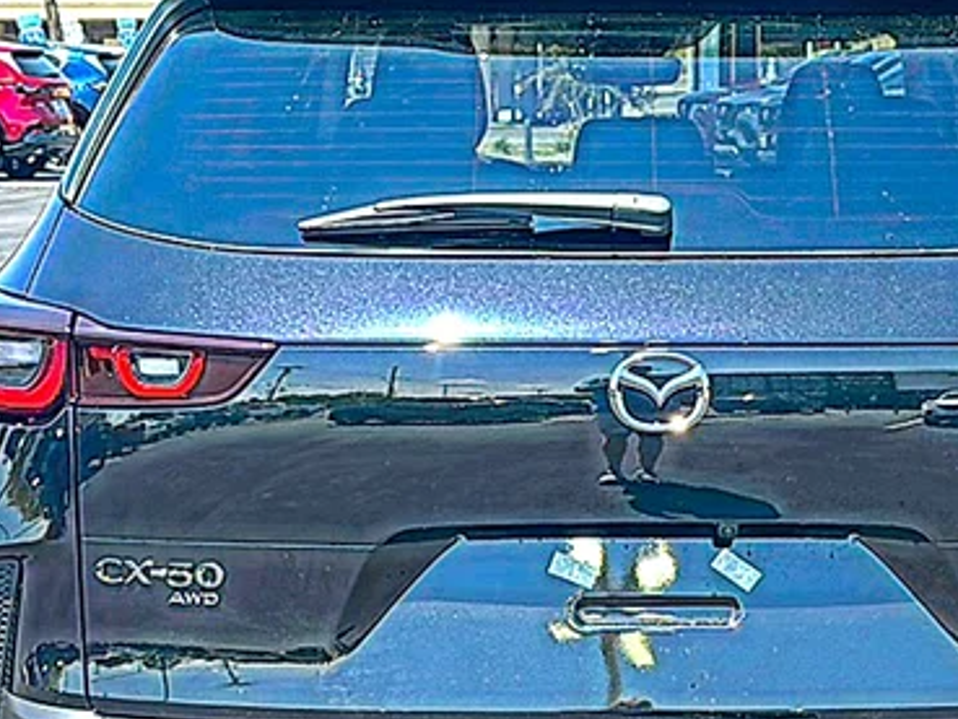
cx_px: 657
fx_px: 1993
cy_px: 520
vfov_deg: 20.3
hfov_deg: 26.8
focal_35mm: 72
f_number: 1.78
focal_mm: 6.86
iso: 80
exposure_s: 1/1121
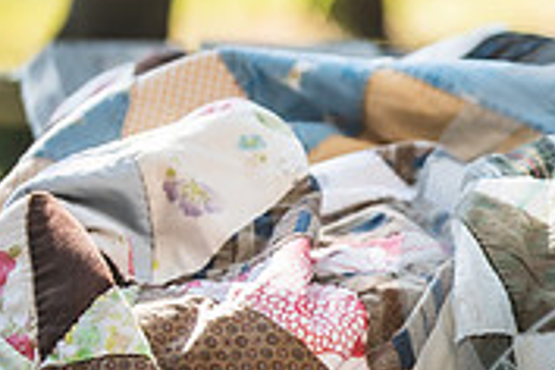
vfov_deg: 4.0
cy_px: 309
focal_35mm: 347
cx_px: 897
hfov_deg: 5.9
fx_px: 5349
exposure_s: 1/400
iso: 100
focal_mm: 105
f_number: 2.8
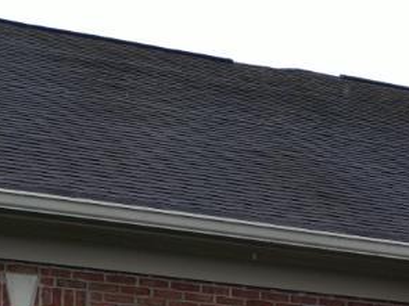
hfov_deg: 13.5
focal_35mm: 122
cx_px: 855
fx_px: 1441
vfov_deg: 11.0
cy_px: 617
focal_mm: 6.72
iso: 110
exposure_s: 1/1250
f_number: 1.7
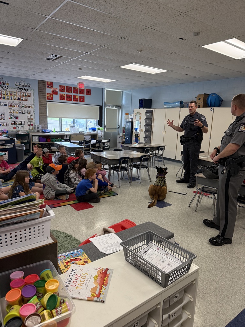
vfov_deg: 71.6
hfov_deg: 56.8
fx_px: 226
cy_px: 164
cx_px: 122
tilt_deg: -10.8
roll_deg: -2.4
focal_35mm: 24
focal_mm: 6.76
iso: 250
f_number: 1.78
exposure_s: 1/55
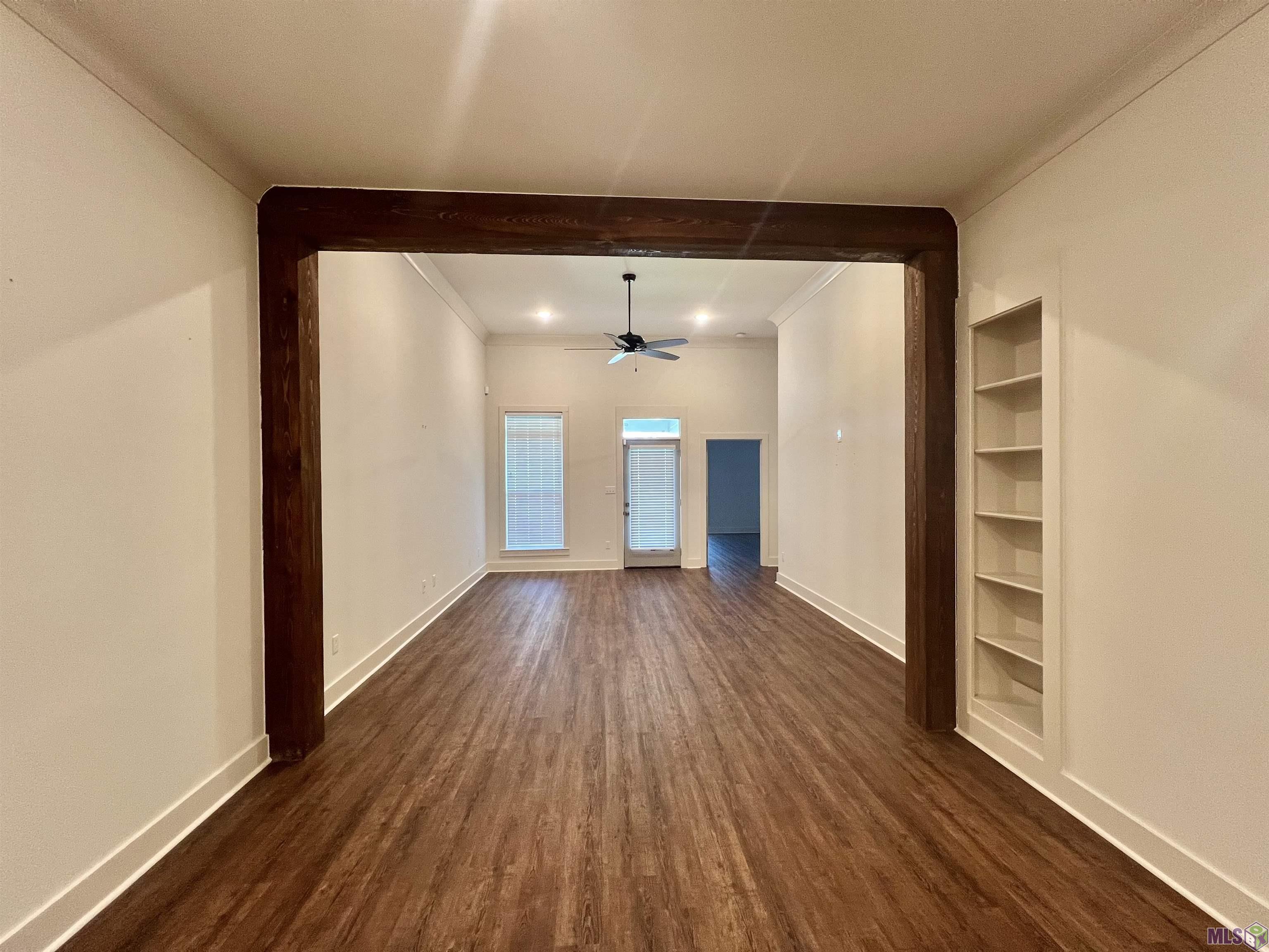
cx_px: 634
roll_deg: +0.2
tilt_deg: +0.5
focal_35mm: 13
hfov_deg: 106.2
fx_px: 477
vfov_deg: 89.9
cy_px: 476
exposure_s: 1/60
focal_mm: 1.57
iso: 250
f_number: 1.8
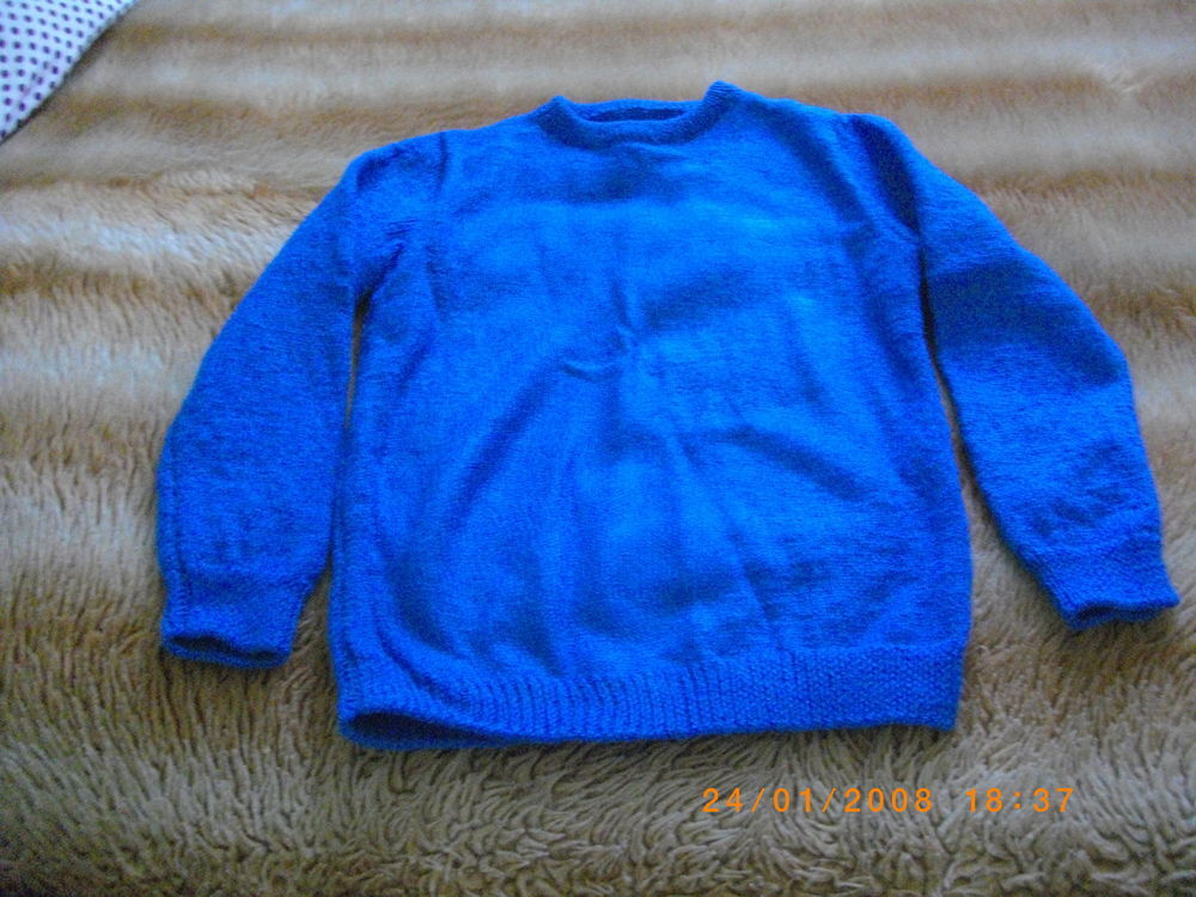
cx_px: 598
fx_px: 1106
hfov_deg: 56.8
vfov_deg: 44.2
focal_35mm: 32
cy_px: 448
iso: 800
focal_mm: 5.7
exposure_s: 1/30
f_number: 2.9
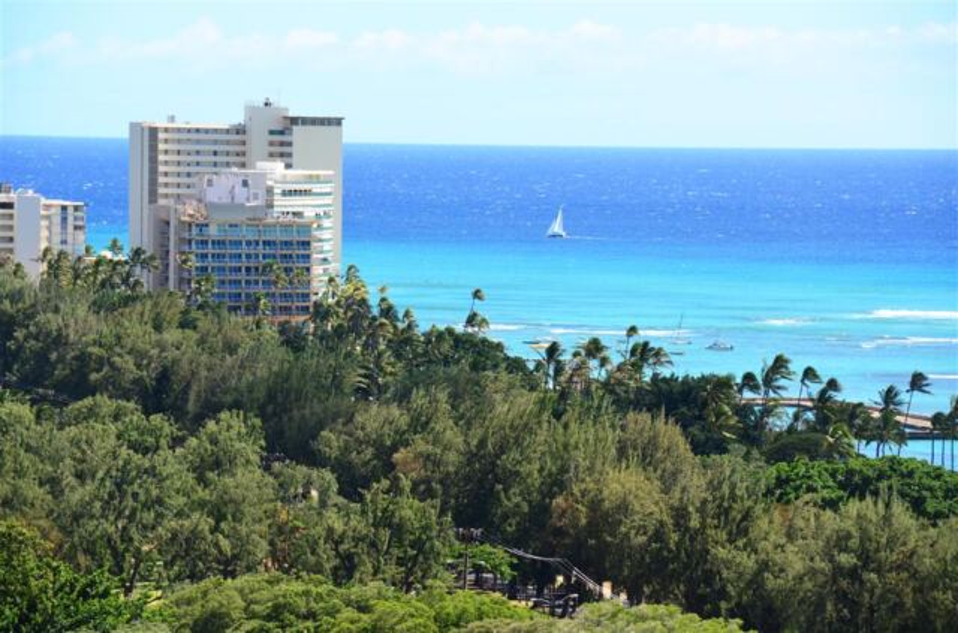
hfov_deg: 10.6
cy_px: 316
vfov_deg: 7.0
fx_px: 5175
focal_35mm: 195
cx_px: 479
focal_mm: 130
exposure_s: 1/200
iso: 100
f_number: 8
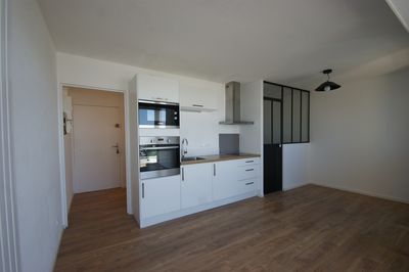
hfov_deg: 100.4
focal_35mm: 15
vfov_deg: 77.2
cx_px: 204
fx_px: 170
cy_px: 136
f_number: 5.6
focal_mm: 10
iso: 100
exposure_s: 1/50
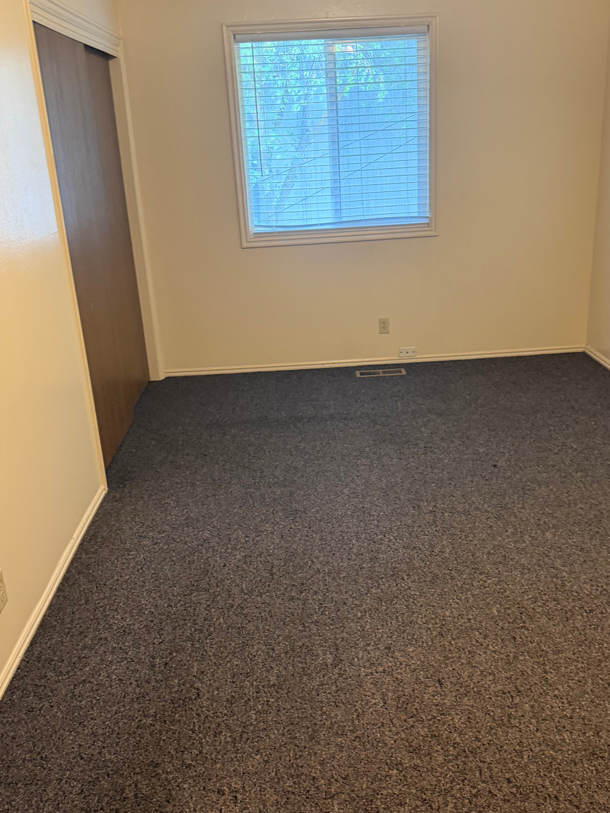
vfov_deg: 55.3
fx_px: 775
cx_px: 334
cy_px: 436
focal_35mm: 33
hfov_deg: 42.9
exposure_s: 1/60
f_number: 1.78
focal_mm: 6.76
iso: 400
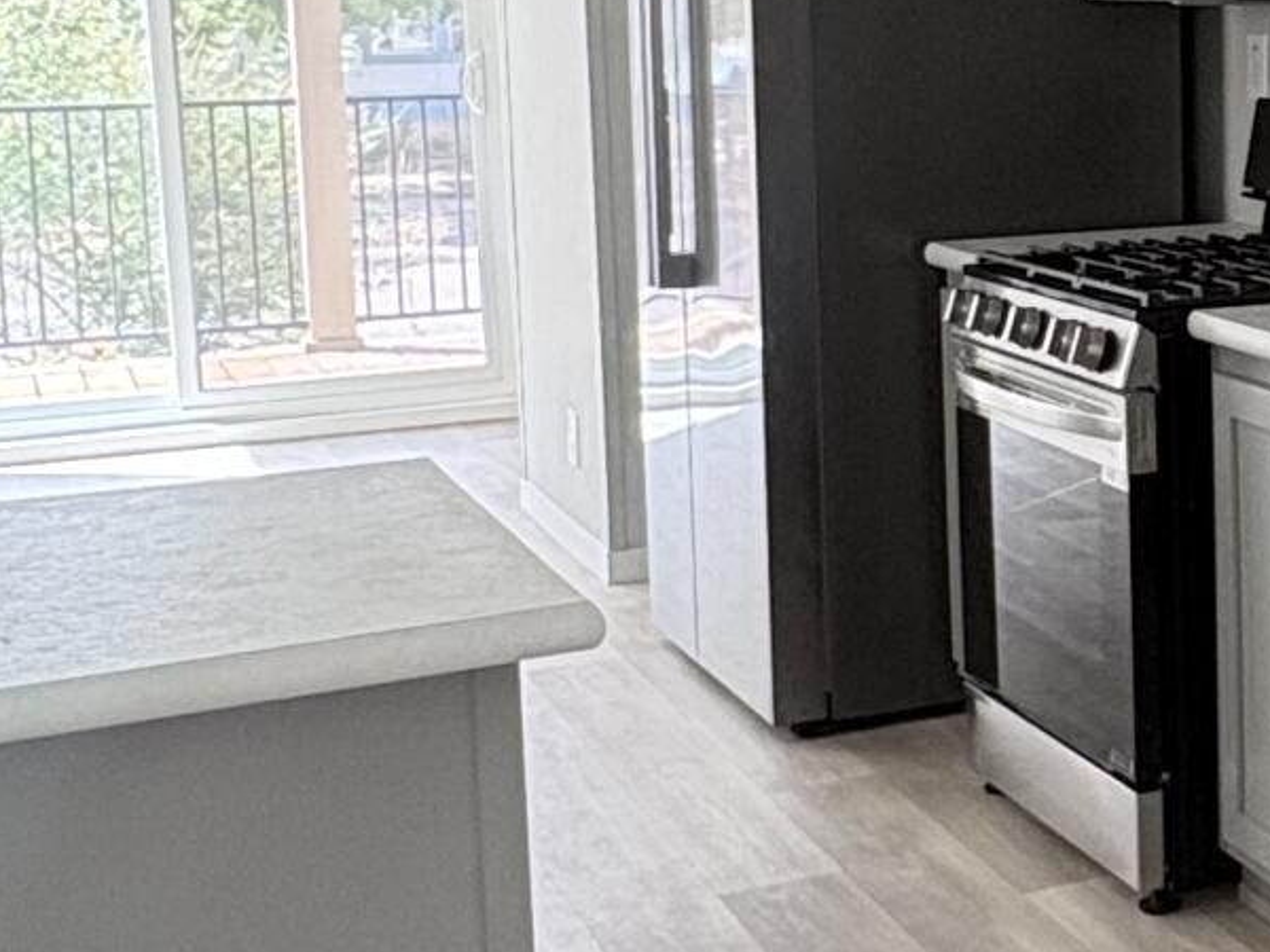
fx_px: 2568
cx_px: 1611
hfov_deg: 24.5
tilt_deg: -6.5
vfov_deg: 20.9
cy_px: 252
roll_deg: +0.5
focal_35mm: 70
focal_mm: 2.22
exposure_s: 1/93
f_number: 2.2
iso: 250
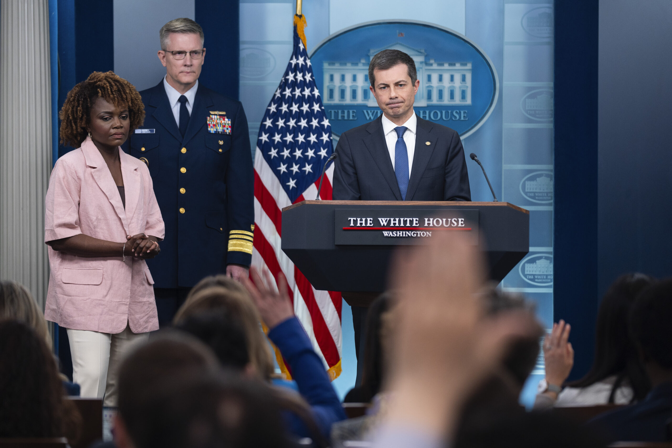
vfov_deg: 11.2
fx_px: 2277
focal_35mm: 122
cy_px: 224
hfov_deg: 16.8
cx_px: 336
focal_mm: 122
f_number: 2.8
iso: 1250
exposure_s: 1/400
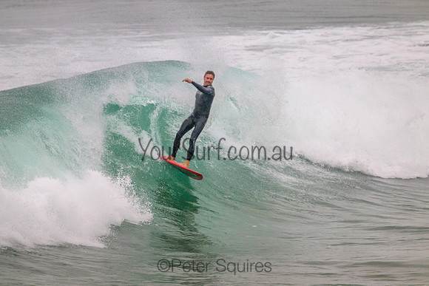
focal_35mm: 800
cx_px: 214
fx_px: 9535
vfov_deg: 1.7
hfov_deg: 2.6
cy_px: 143
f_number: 11
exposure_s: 1/1250
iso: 3200
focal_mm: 800
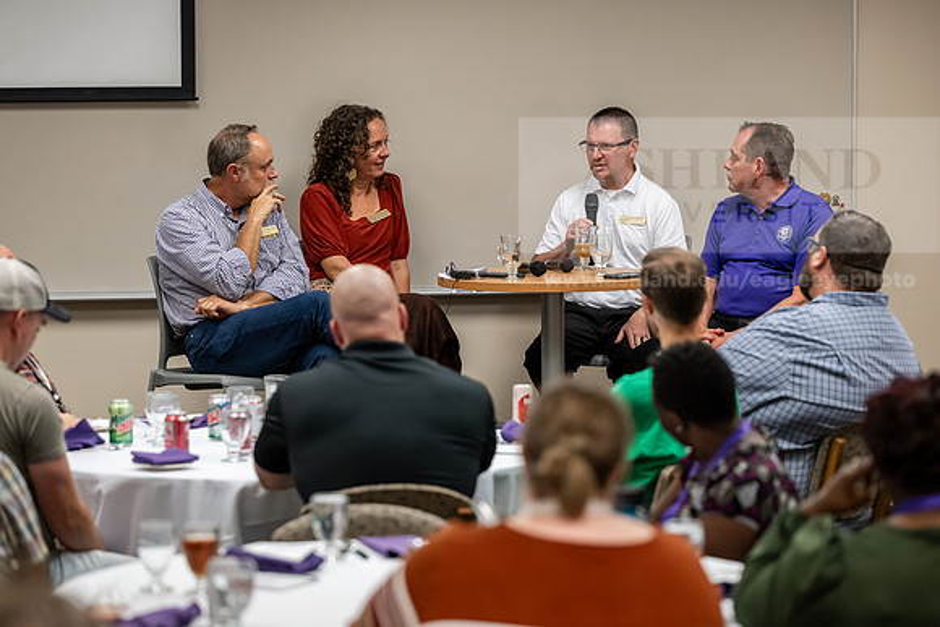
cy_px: 314
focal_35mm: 140
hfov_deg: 14.7
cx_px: 470
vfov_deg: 9.8
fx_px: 3656
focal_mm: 140
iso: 2000
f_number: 3.2
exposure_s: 1/200
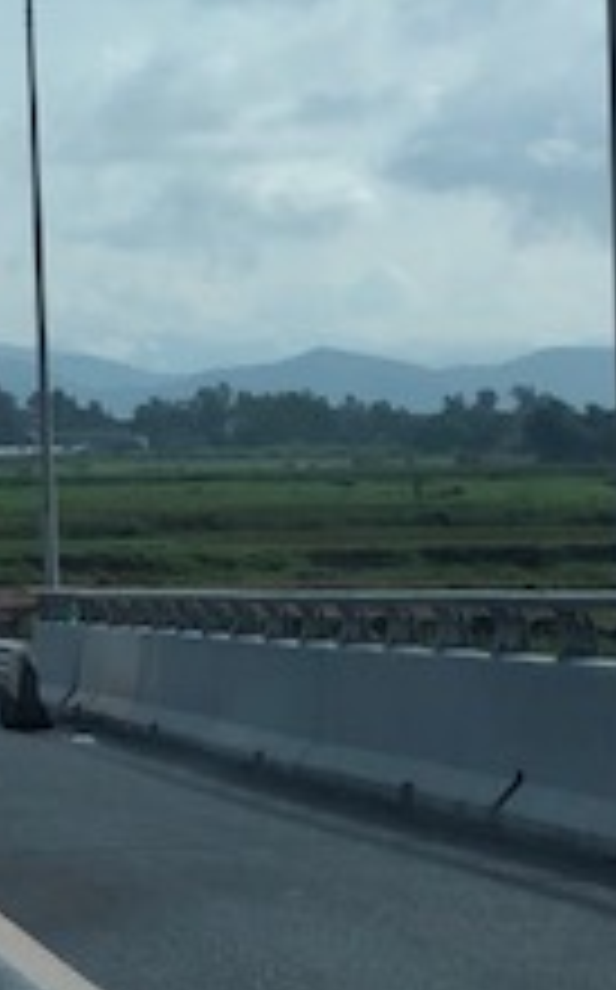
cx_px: -805
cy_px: -4
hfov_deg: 7.0
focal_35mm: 176
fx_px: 4740
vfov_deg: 11.8
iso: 20
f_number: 2.8
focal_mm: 6.6
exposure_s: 1/774
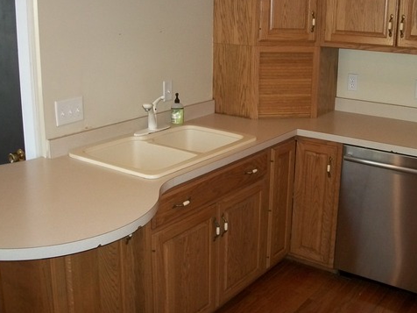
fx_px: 518
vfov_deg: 33.5
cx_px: 215
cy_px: 132
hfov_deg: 43.8
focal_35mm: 43
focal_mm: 5.7
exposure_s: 1/30
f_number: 2.9
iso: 160
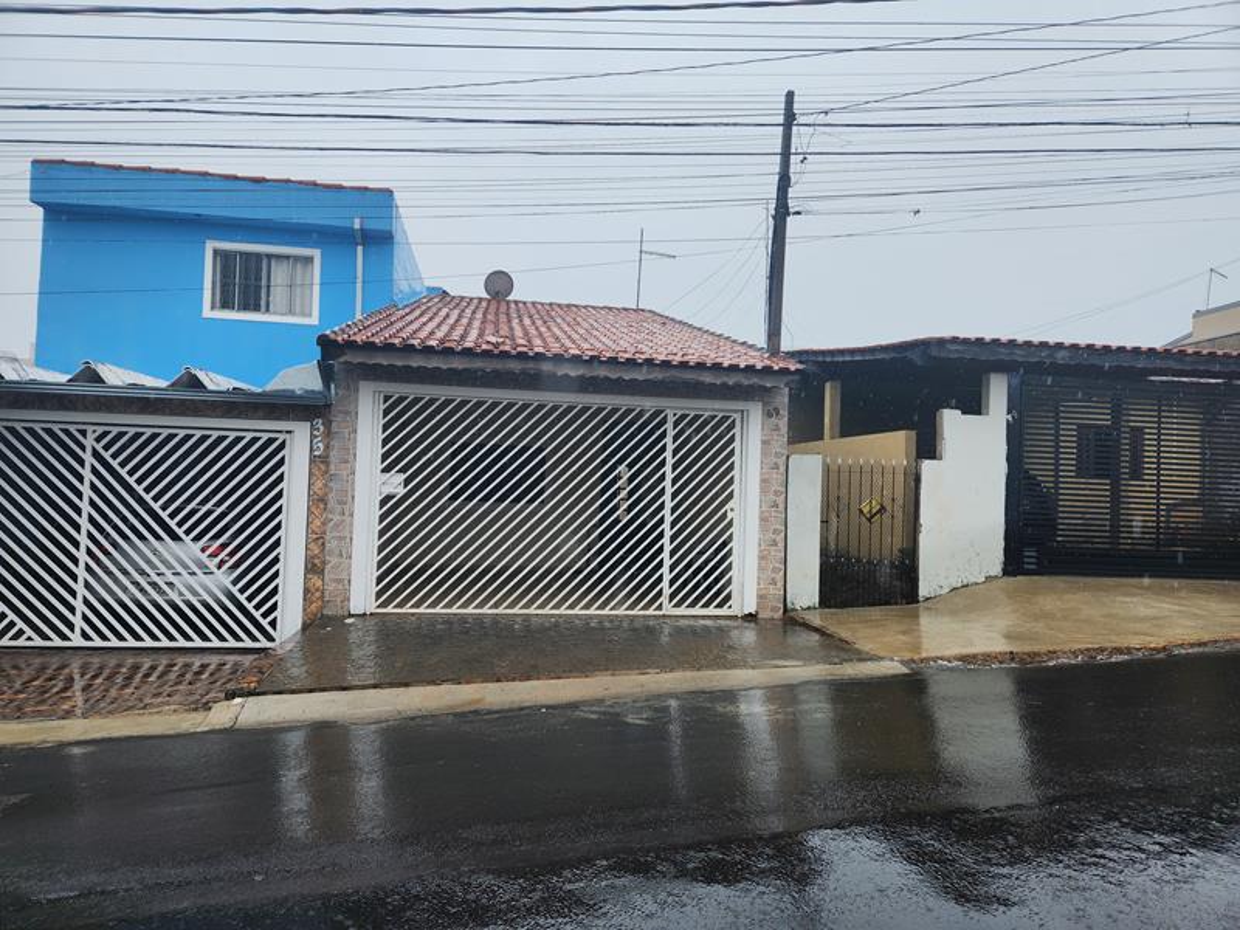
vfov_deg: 58.9
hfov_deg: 73.9
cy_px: 465
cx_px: 620
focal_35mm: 23
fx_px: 824
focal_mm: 5.4
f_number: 1.8
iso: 20
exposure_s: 1/895
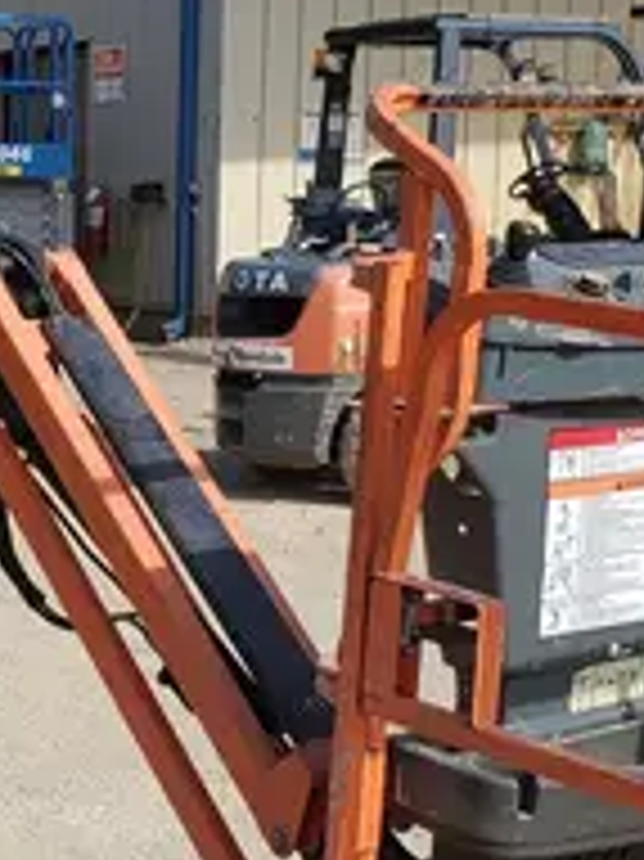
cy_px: 403
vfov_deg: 19.6
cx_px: -36
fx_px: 2483
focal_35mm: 100
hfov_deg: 14.5
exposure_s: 1/1540
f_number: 2.4
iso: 50
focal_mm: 4.3
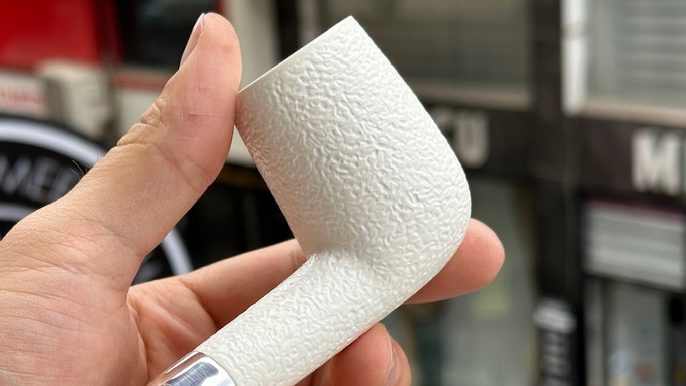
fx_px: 1492
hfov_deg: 25.5
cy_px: 334
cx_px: 152
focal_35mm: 82
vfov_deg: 14.6
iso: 64
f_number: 1.78
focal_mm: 6.86
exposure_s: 1/651
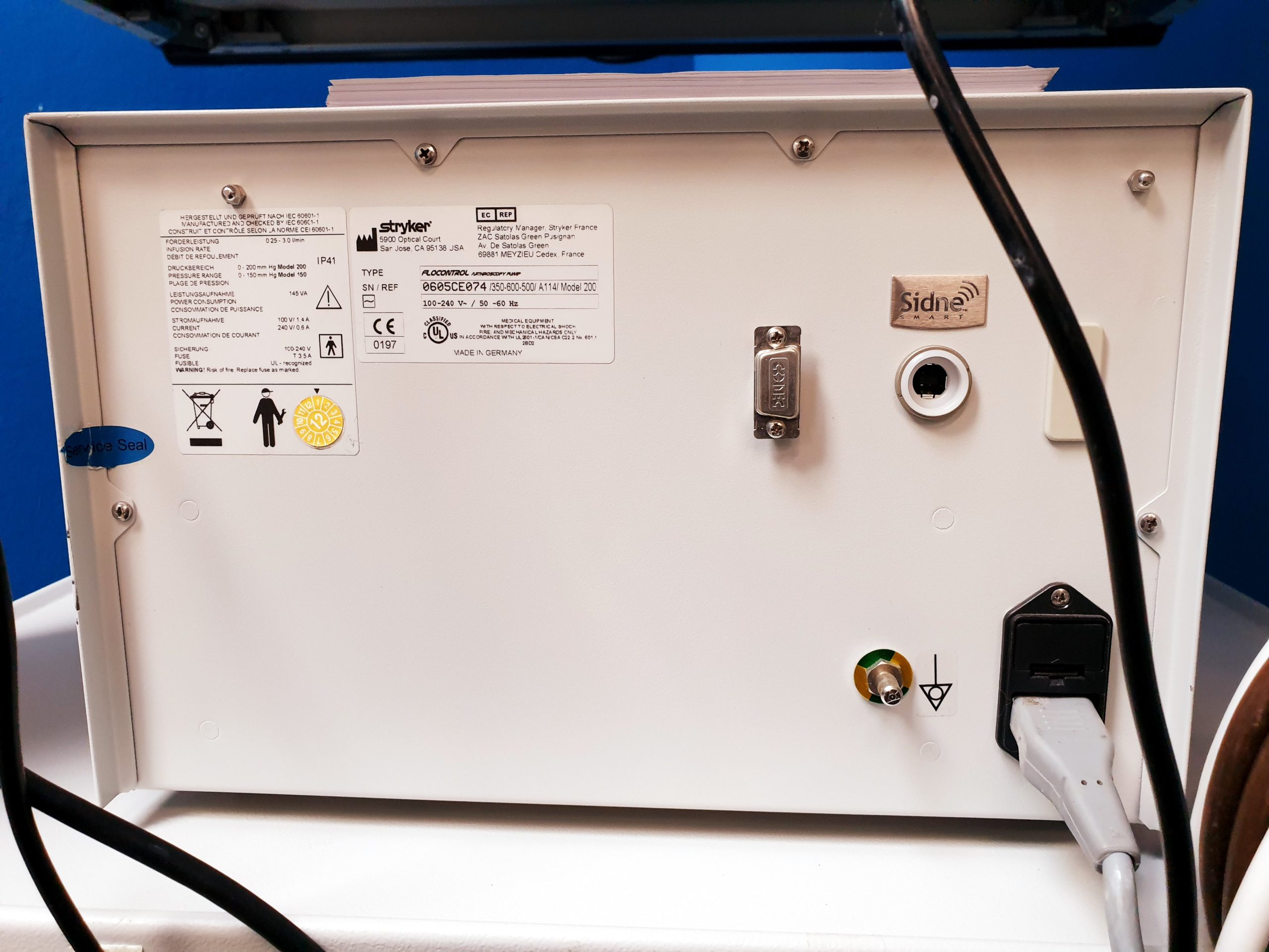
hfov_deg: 67.3
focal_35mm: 26
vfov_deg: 53.1
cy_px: 476
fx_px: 953
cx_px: 634
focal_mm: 4.3
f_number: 2.4
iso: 250
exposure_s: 1/50
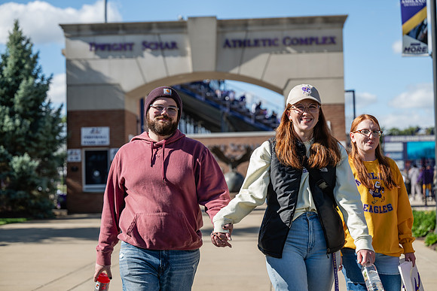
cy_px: 146
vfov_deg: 19.5
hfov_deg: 28.8
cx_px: 218
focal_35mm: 70
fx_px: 850
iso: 80
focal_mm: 70
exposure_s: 1/640
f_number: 3.5
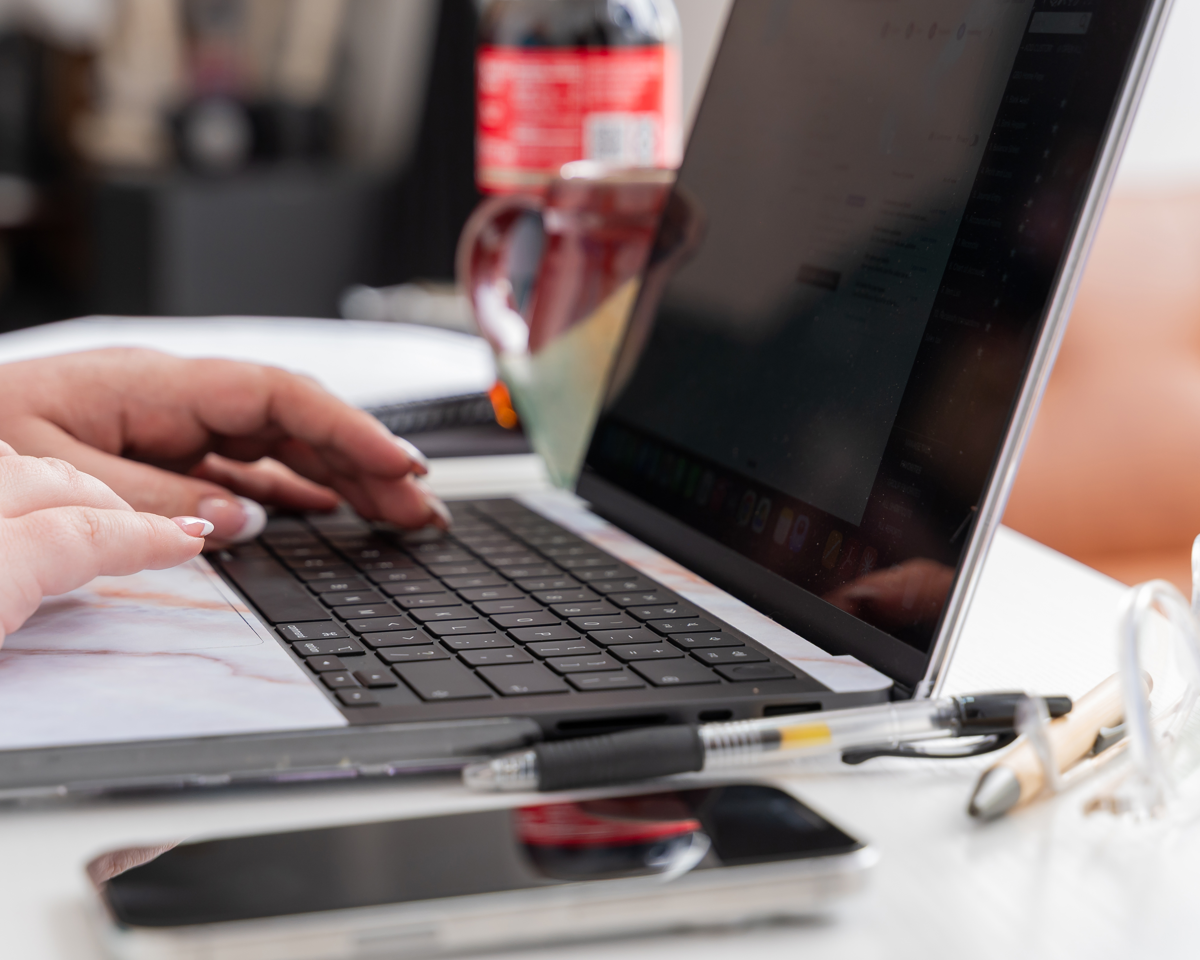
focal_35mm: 84
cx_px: 474
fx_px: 2984
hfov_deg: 22.7
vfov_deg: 18.3
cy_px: 561
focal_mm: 63
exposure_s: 1/200
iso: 250
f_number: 4
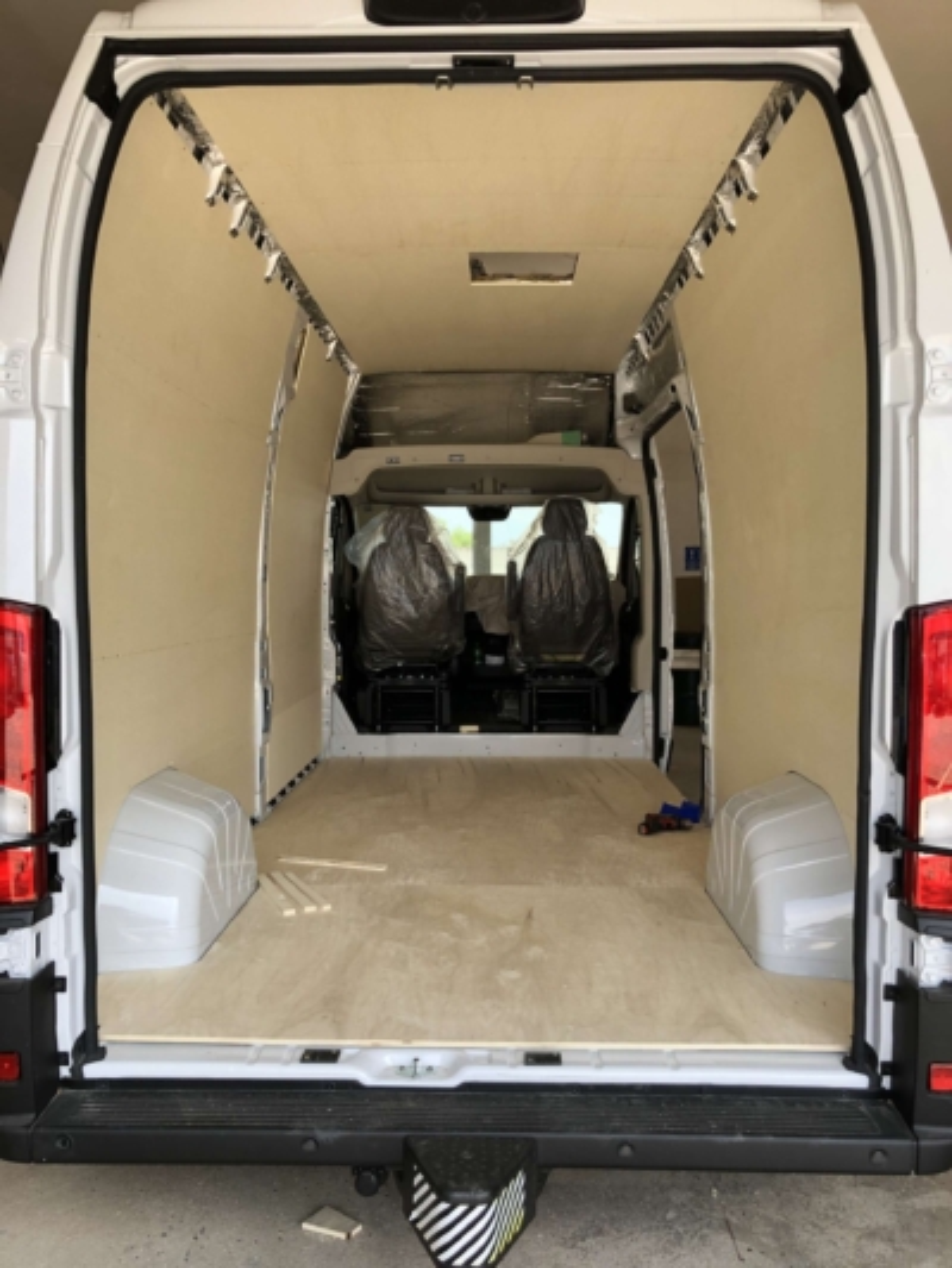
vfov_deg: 63.4
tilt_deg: -1.9
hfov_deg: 49.8
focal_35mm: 28
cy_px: 634
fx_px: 1026
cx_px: 476
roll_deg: +0.4
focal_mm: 4
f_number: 1.8
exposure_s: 1/182
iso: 20
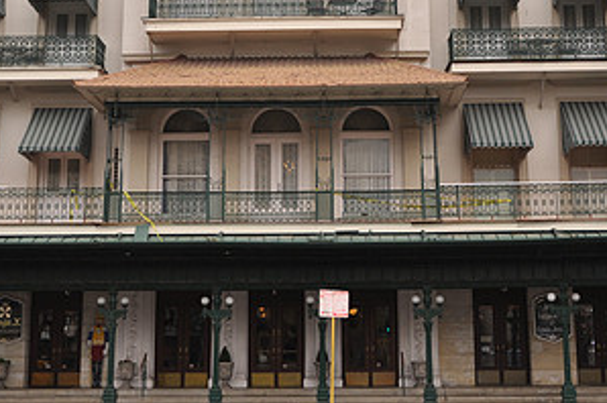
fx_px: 1179
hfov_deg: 28.9
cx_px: 320
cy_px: 66
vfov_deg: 19.2
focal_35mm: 70
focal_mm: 24
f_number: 4.5
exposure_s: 1/200
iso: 200
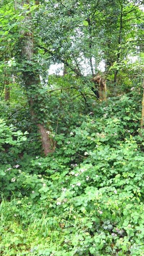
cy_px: 141
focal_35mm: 46
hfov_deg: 25.9
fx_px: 312
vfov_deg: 44.5
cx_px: 51
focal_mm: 16
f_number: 4
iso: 320
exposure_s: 1/60
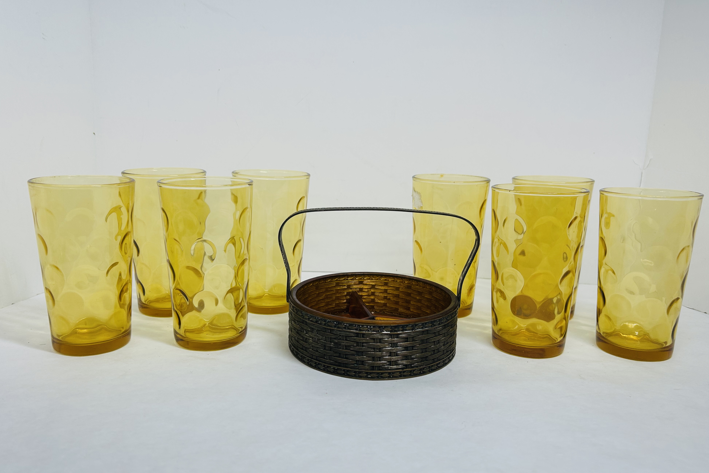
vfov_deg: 46.4
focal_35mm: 28
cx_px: 356
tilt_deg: -11.3
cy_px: 240
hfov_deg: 65.5
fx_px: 551
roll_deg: -0.8
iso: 50
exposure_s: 1/544
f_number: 1.5
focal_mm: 5.7
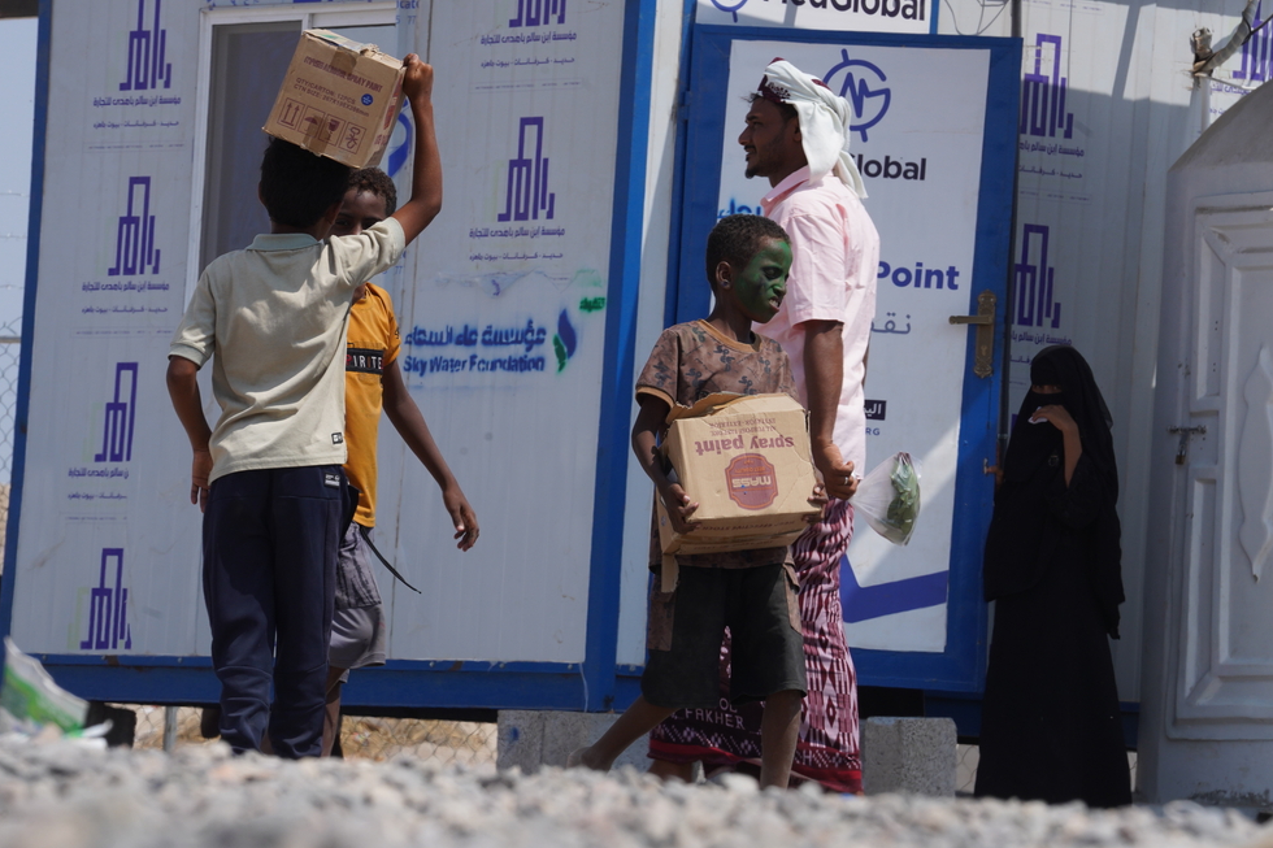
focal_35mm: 245
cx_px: 573
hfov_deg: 8.4
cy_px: 343
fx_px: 8661
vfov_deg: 5.6
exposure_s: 1/400
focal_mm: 200
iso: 400
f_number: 16
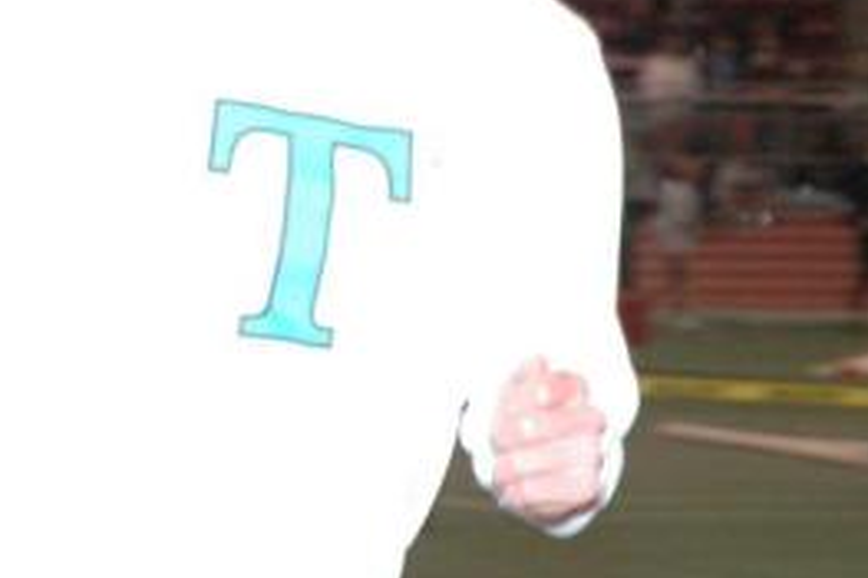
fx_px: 6988
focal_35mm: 290
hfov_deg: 7.1
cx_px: 295
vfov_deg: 4.7
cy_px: -119
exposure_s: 1/160
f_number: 4.5
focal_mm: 70
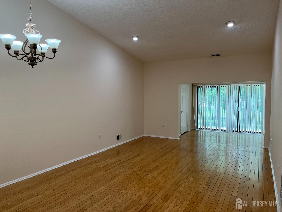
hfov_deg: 67.3
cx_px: 141
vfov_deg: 53.1
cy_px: 106
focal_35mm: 26
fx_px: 212
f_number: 1.6
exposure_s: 1/120
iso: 80
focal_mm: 5.1
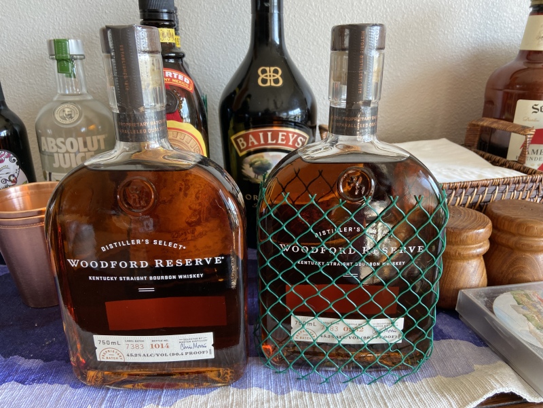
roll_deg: -0.3
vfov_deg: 53.1
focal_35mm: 26
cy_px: 204
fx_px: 408
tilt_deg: -20.1
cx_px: 272
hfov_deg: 67.3
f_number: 1.8
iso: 125
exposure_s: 1/108
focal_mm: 4.25
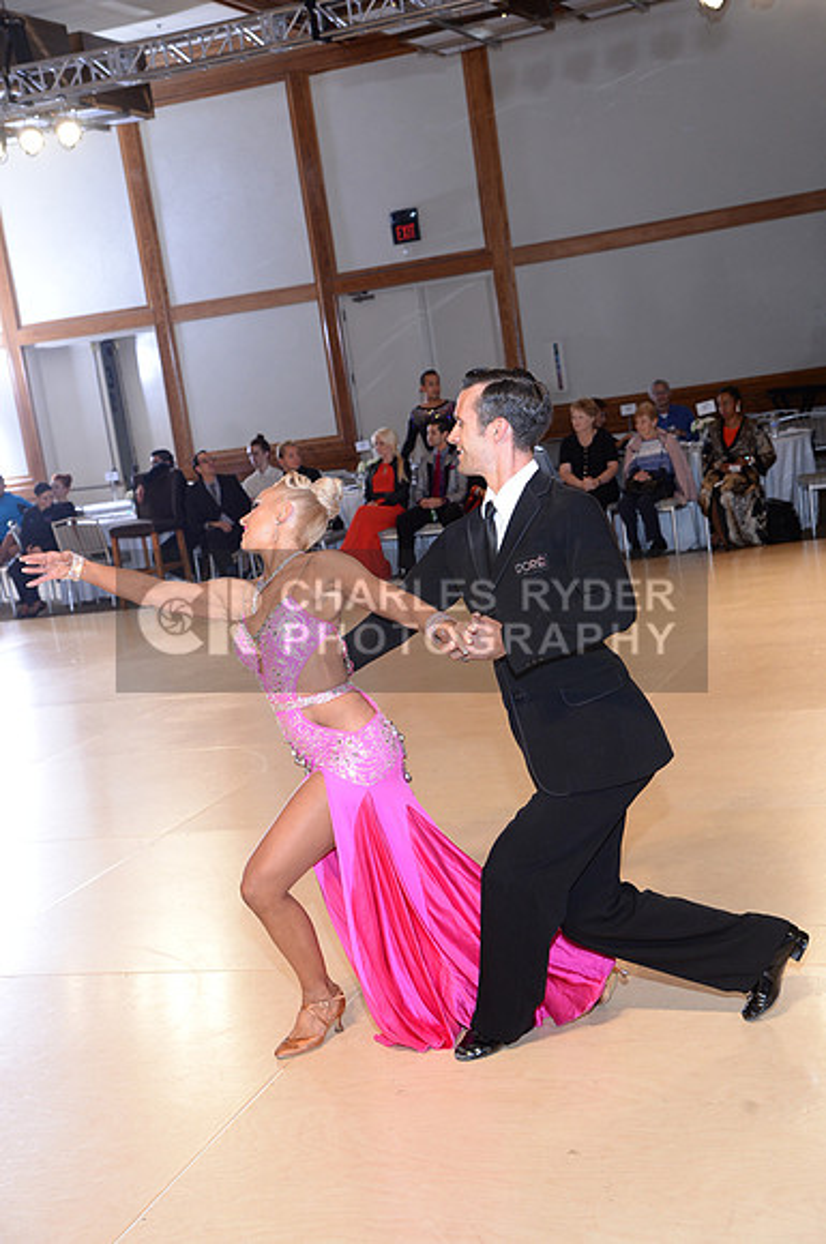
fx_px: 1726
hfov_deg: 26.9
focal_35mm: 50
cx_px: 413
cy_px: 622
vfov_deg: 39.6
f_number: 5.6
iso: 1250
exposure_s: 1/250
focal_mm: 50
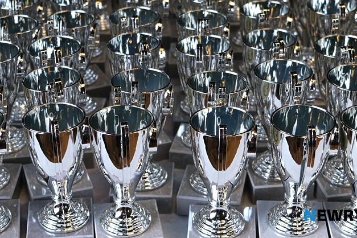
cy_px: 63
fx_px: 456
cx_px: 138
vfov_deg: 28.9
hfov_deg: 42.5
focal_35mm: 46
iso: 400
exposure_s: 1/56
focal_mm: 20.5
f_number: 3.6
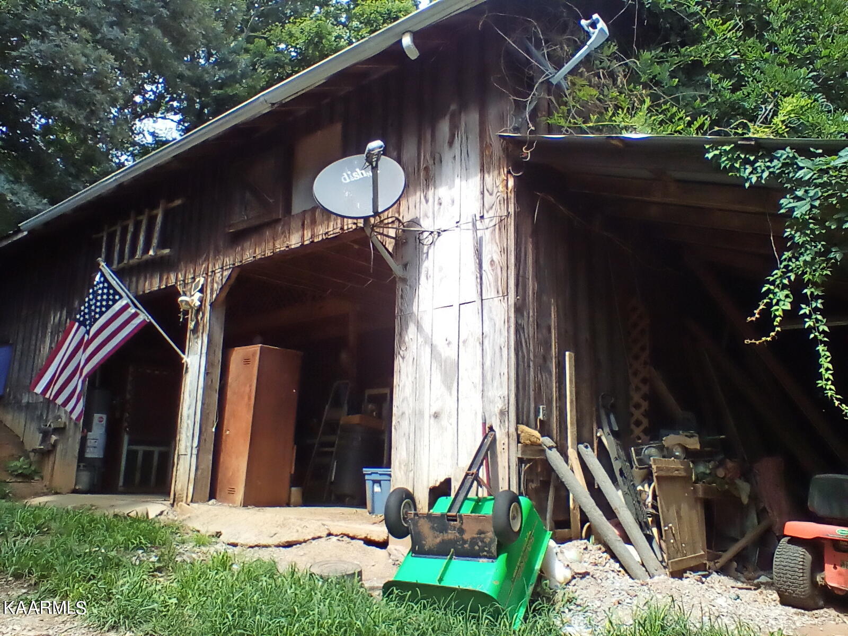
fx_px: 759
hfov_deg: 58.4
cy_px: 318
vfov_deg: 45.4
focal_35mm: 31
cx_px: 424
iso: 102
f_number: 2.4
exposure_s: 1/356
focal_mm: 2.38
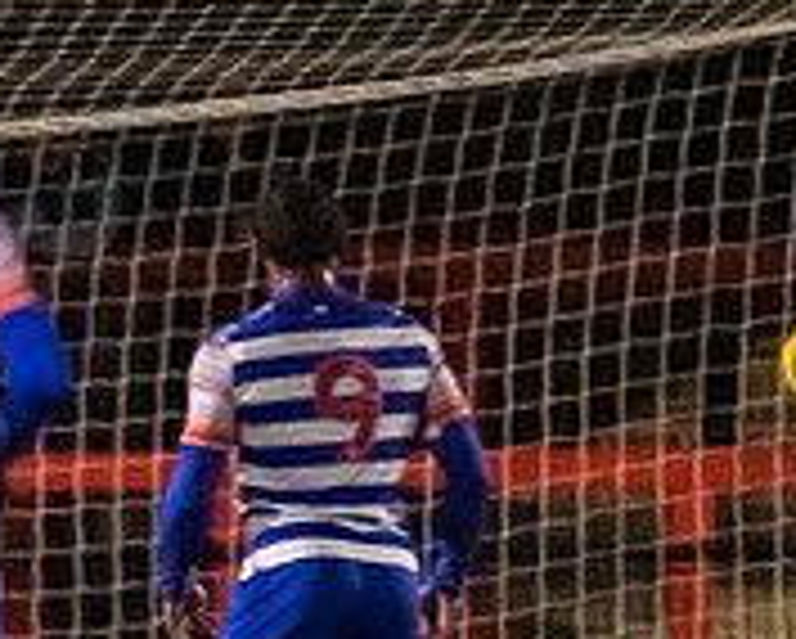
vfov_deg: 0.8
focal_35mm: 1921
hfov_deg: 1.0
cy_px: 476
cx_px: -256
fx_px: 45306
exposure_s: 1/1250
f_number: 2.8
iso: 8000
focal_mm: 300
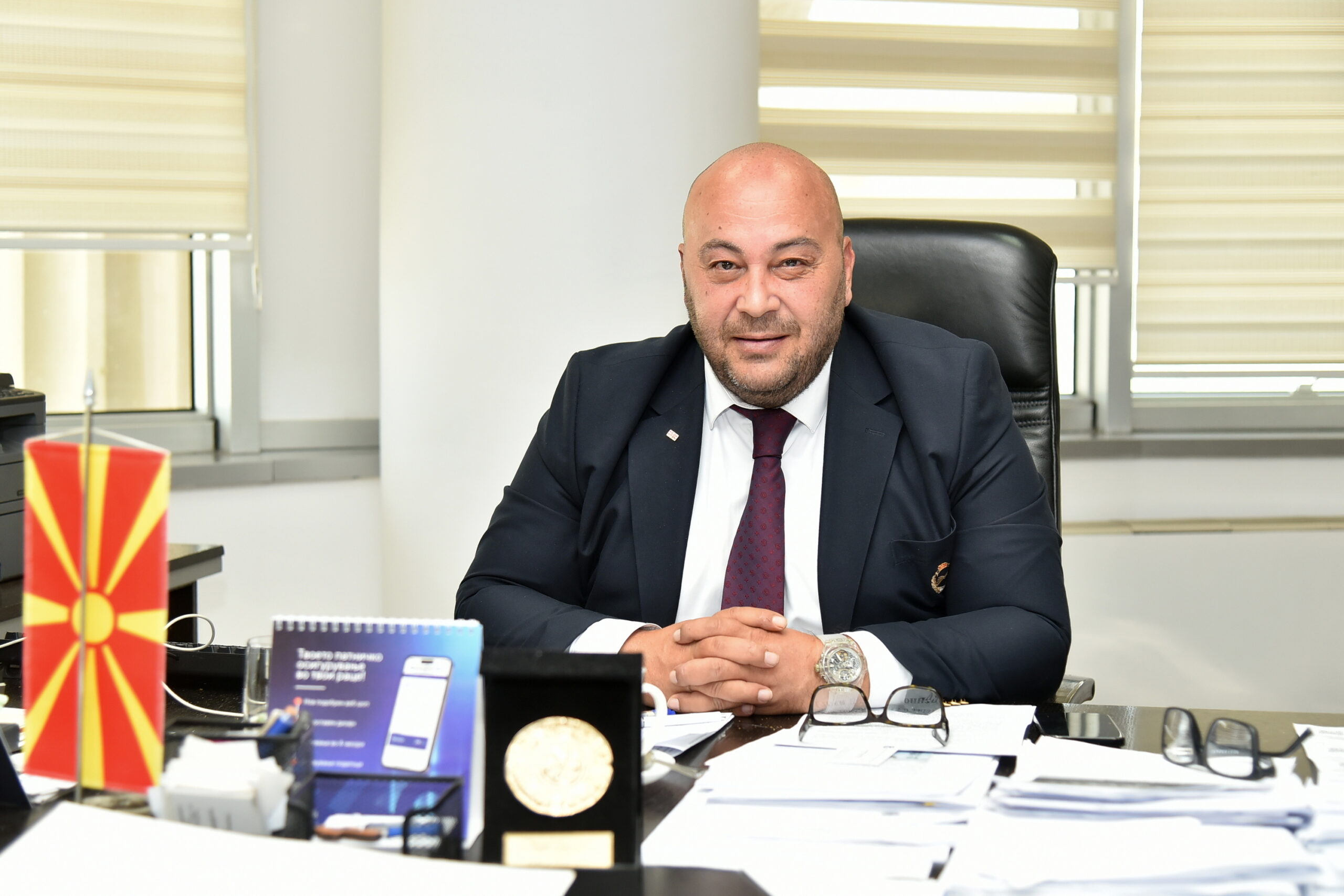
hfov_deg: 38.2
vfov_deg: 26.0
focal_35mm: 52
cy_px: 448
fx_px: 1941
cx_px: 672
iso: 1000
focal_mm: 52
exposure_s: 1/160
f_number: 4
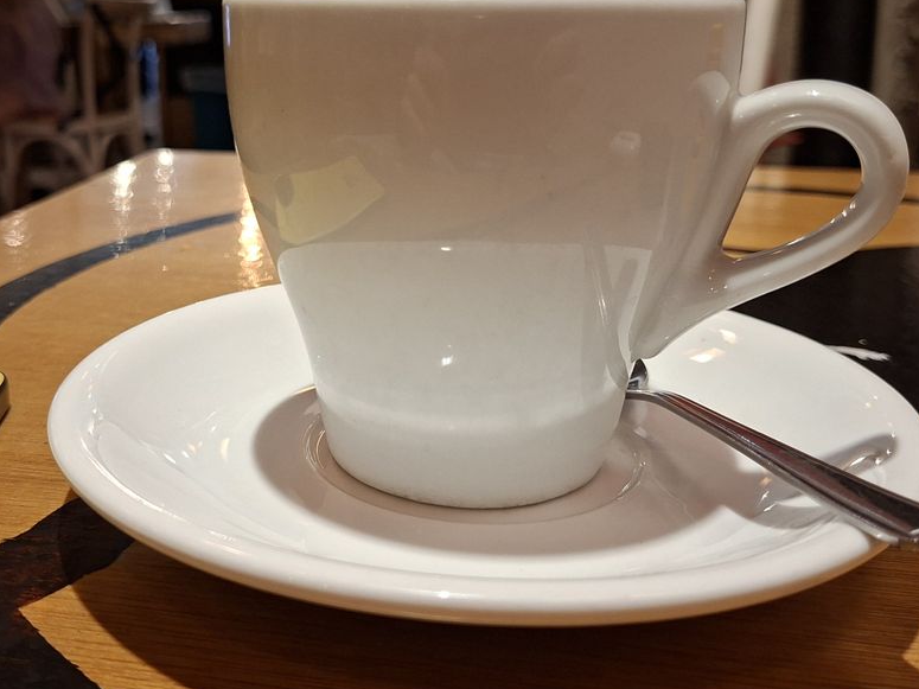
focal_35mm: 38
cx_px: 375
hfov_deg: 48.7
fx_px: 1009
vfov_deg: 37.4
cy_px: 250
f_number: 1.8
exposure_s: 1/50
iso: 250
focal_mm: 5.54
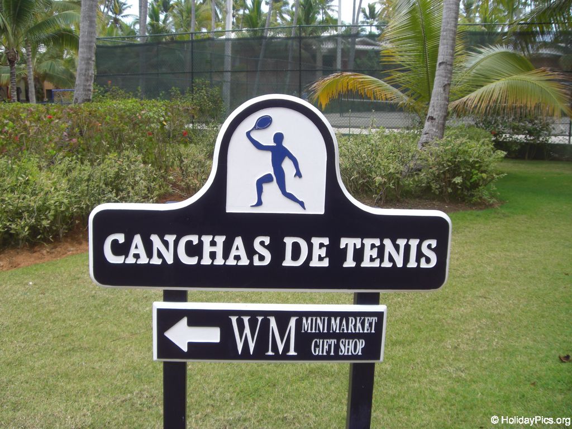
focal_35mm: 38
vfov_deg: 37.7
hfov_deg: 49.0
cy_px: 214
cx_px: 286
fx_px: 628
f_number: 2.7
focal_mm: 6.2
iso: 64
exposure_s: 1/200
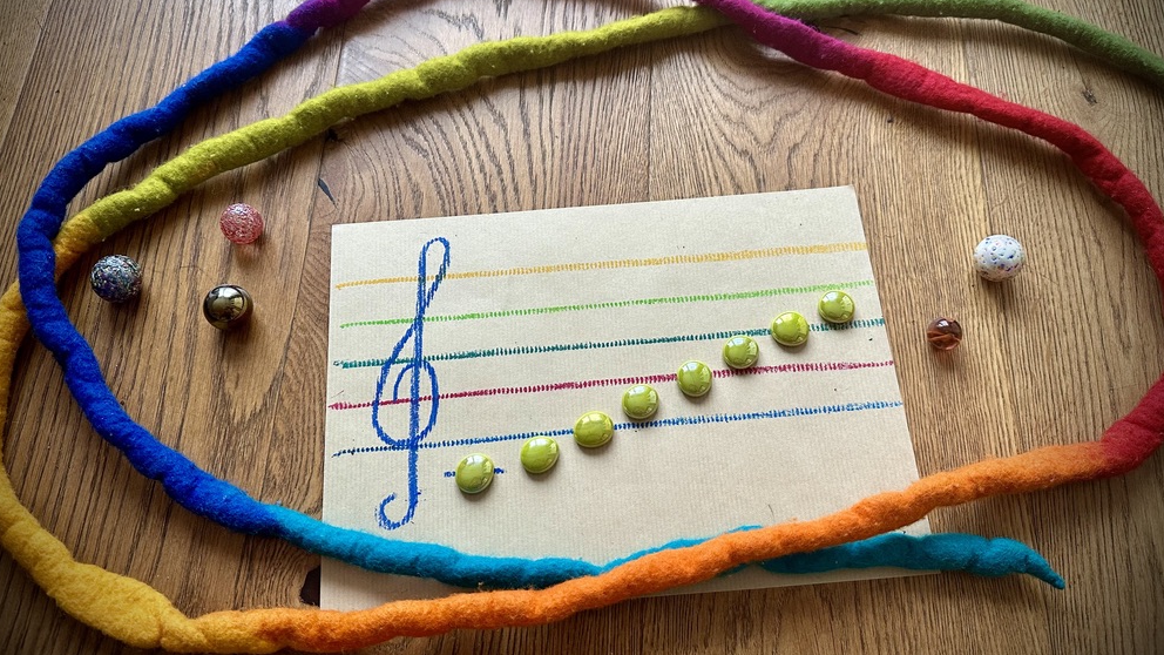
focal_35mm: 27
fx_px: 833
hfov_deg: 69.8
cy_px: 291
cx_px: 566
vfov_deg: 42.8
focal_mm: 6.86
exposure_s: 1/97
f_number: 1.78
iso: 250
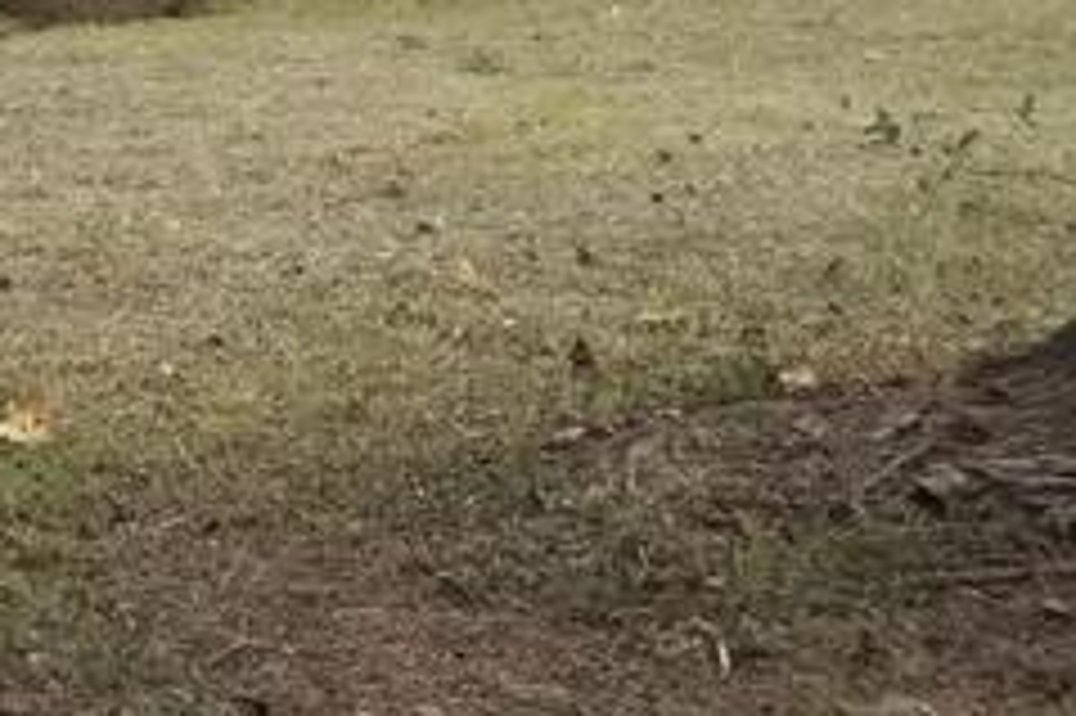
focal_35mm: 116
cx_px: -1153
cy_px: -360
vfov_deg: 11.3
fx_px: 3465
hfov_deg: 14.4
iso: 50
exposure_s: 1/380
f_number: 1.7
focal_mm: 4.3
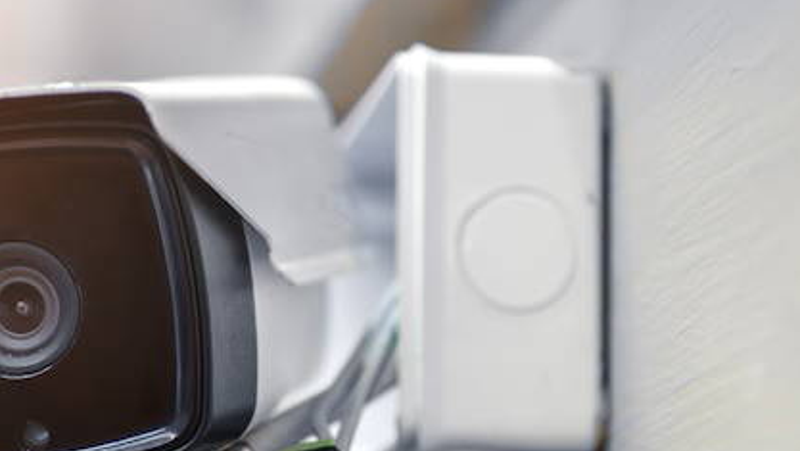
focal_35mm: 217
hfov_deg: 9.9
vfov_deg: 5.6
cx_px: 150
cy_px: 378
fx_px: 4605
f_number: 3.5
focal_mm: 90
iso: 250
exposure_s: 1/40
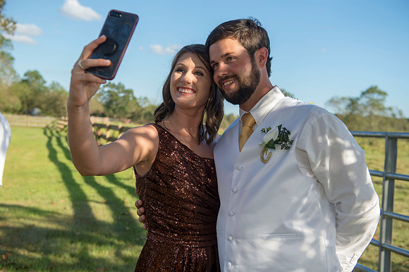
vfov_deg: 29.8
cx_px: 204
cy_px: 136
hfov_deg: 43.6
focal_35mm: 45
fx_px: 511
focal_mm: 45
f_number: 4.5
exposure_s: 1/640
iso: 200
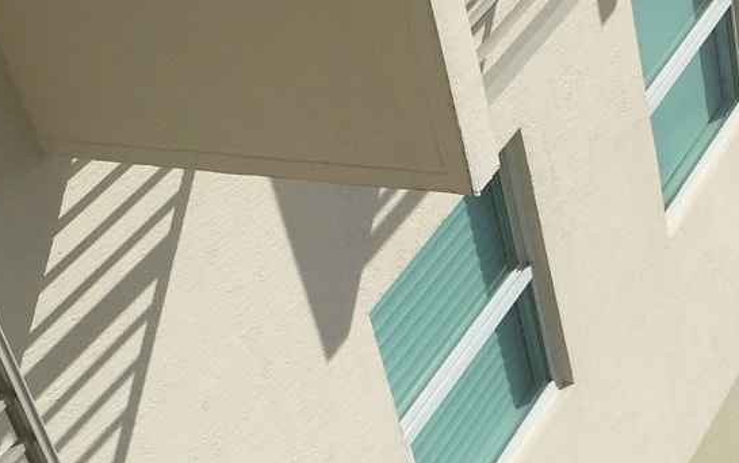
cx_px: 535
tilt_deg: +42.3
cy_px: 477
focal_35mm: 90
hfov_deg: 22.9
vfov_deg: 14.3
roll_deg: -33.3
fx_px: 1814
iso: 32
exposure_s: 1/7937
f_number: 2.2
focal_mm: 4.15
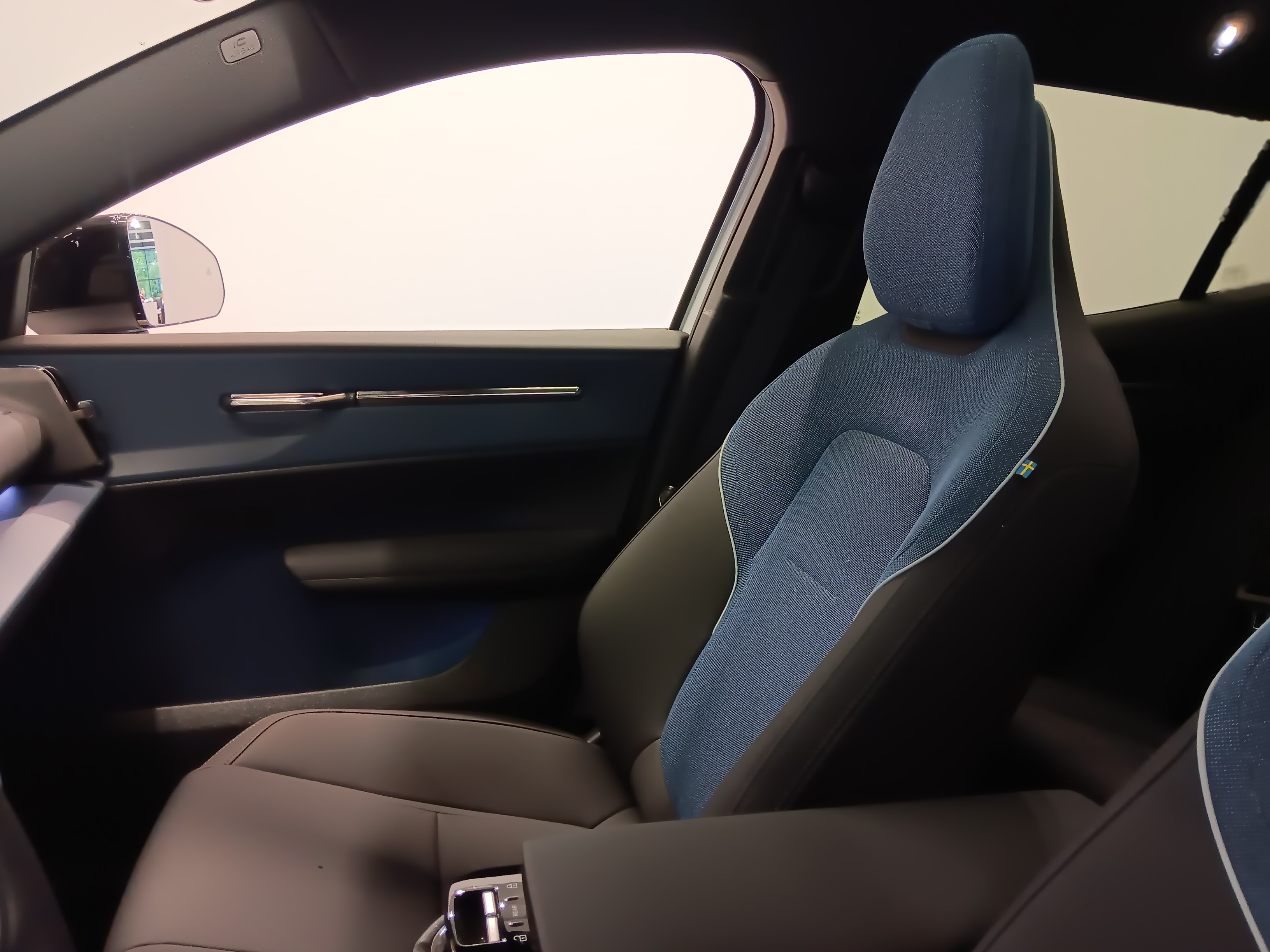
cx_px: 635
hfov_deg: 67.3
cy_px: 476
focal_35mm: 26
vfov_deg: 53.1
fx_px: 954
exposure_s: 1/25.6
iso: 125
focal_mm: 3.98
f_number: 1.8
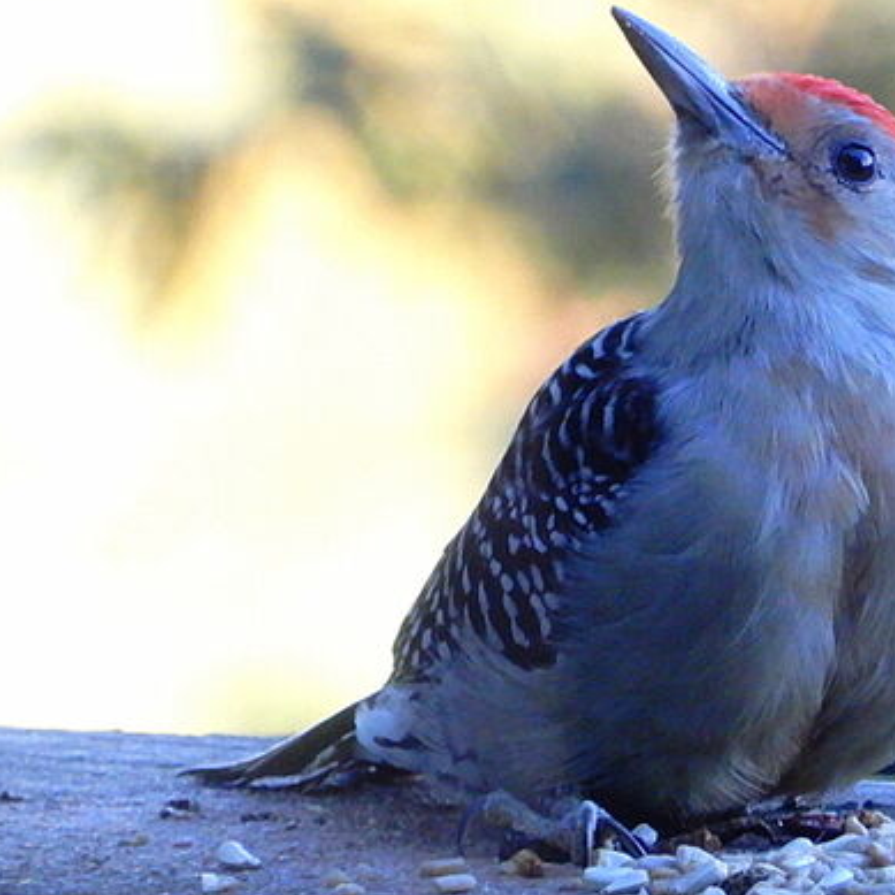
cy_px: 444
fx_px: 30656
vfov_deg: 1.7
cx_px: 614
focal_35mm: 1048
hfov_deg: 1.7
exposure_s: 1/60
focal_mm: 128
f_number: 8
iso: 450
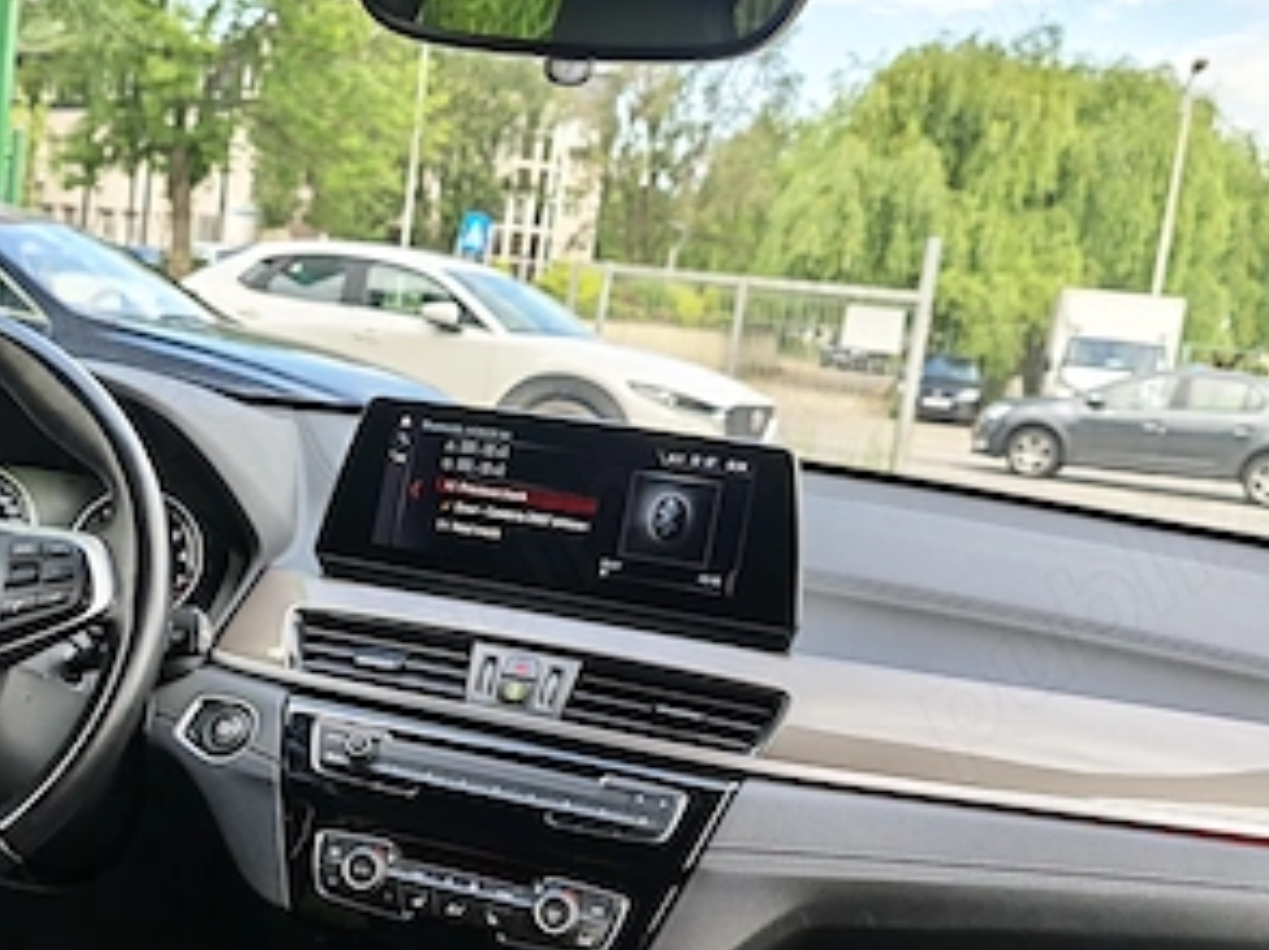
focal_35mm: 47
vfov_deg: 30.7
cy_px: 592
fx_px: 1722
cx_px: 285
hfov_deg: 39.1
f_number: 1.6
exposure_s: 1/350
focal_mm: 6.55
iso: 320
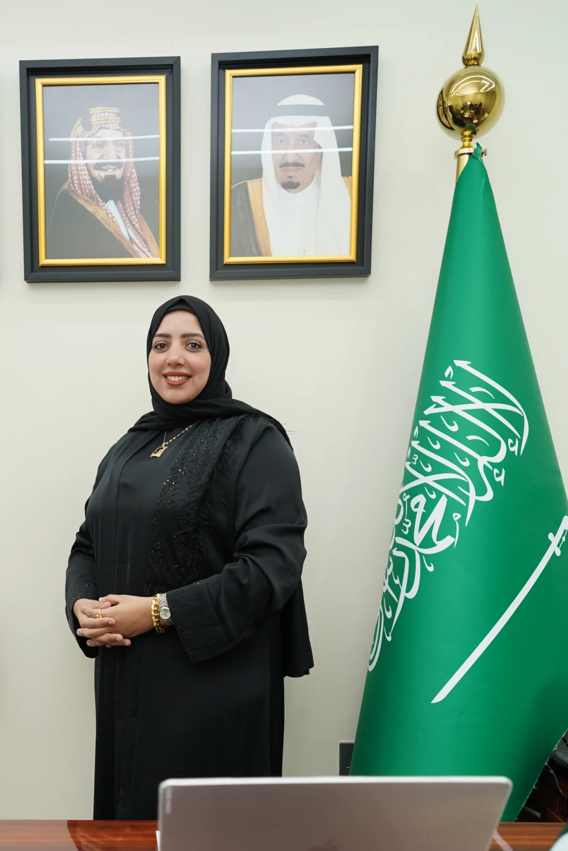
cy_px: 595
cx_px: 151
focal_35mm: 43
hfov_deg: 30.7
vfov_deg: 44.5
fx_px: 1017
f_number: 2.8
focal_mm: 28
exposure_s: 1/100
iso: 200
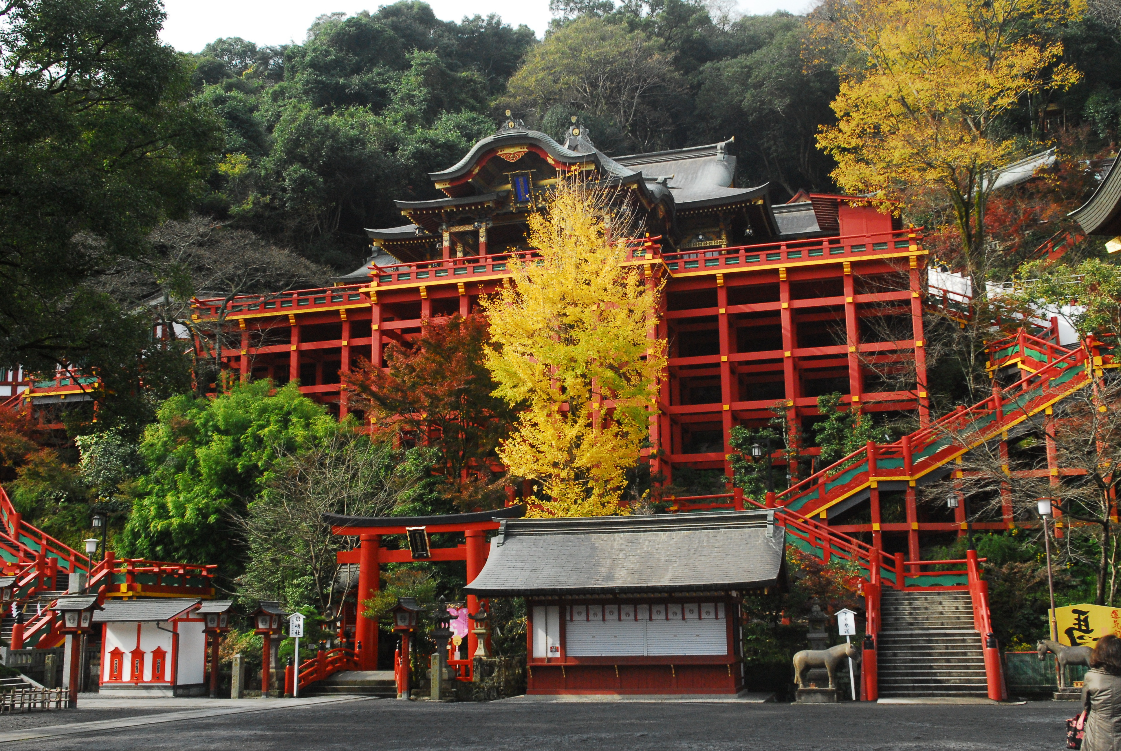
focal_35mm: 39
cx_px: 560
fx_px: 1216
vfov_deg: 34.3
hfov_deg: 49.5
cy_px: 376
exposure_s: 1/350
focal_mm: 26
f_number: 10
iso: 800
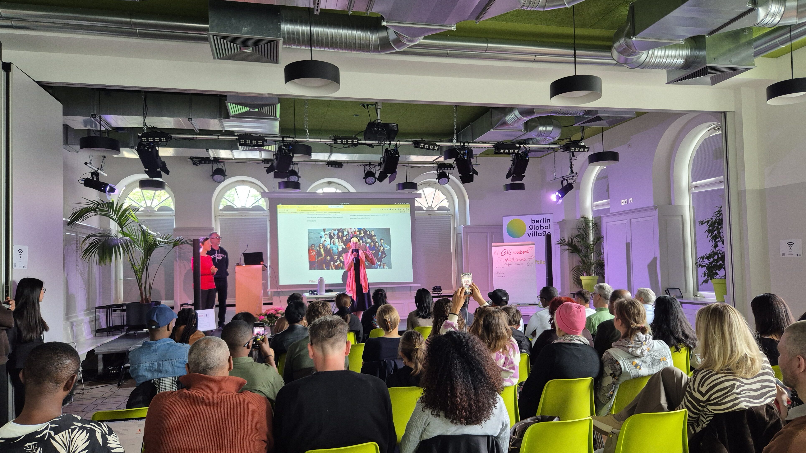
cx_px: 408
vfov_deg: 44.4
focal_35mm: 26
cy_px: 243
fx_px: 556
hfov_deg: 71.9
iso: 320
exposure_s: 1/100
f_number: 1.8
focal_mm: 5.4
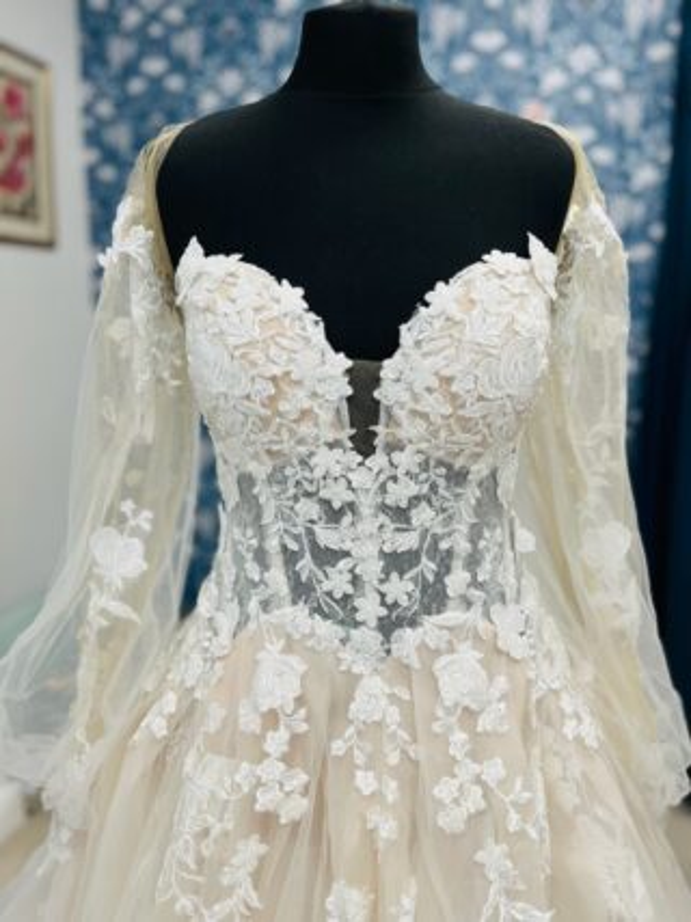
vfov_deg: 67.3
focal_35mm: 26
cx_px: 346
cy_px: 461
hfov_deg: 53.0
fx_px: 692
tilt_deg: -12.7
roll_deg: -0.2
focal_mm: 5.1
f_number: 1.6
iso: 50
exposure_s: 1/100
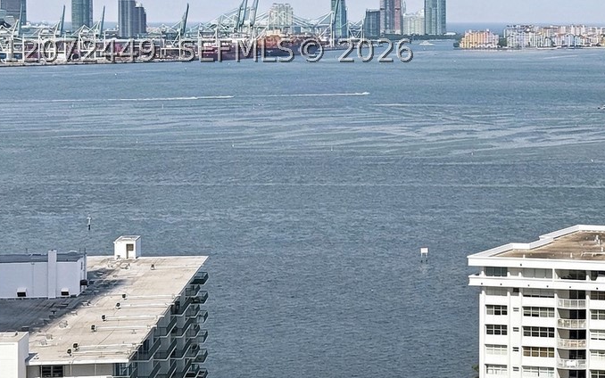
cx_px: 686
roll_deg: +0.0
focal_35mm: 120
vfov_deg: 10.9
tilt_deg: -1.3
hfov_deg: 16.8
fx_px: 1979
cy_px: 50
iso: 64
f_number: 1.8
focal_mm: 6.8
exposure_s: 1/11364
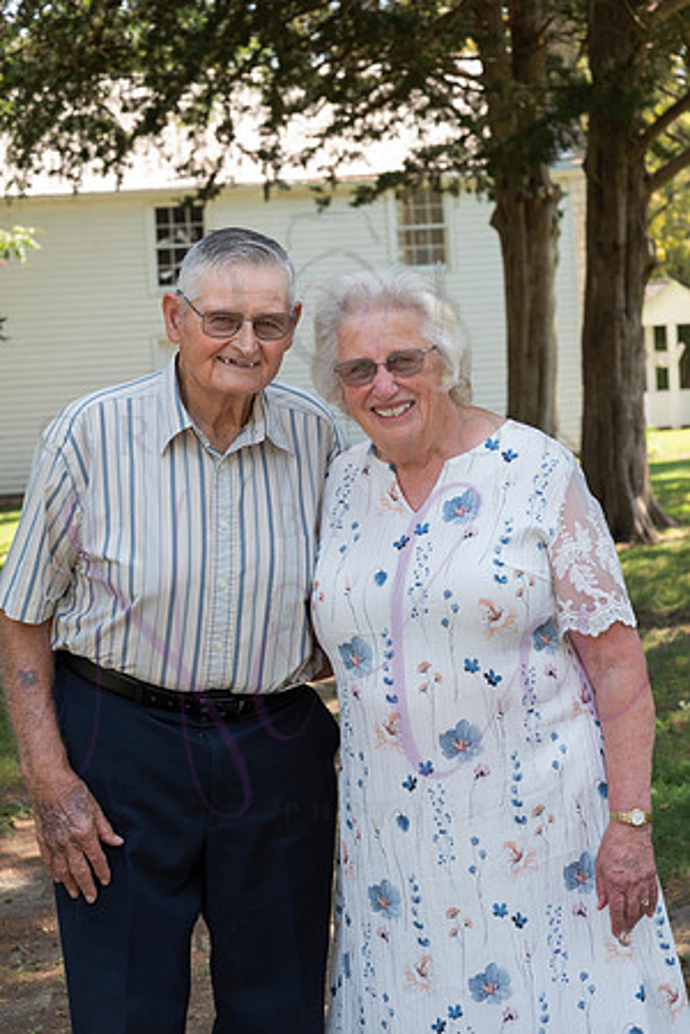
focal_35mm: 85
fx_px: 2444
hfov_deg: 16.1
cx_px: 345
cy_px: 517
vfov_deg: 23.9
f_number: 8
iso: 500
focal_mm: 85
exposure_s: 1/200
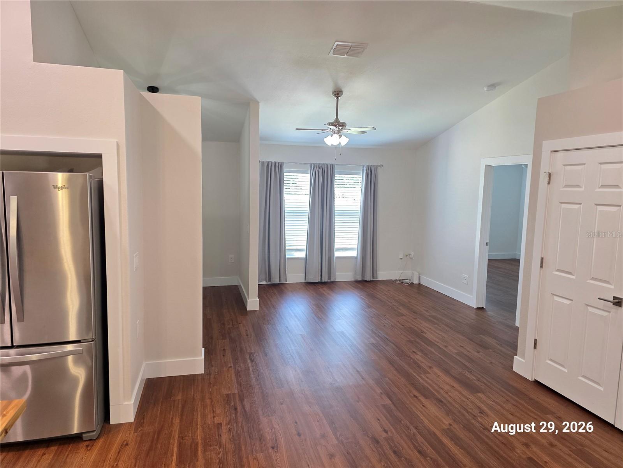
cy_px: 234
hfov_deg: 73.9
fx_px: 414
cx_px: 312
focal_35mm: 23
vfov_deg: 58.9
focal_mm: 6.3
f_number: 1.7
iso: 250
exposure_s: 1/120
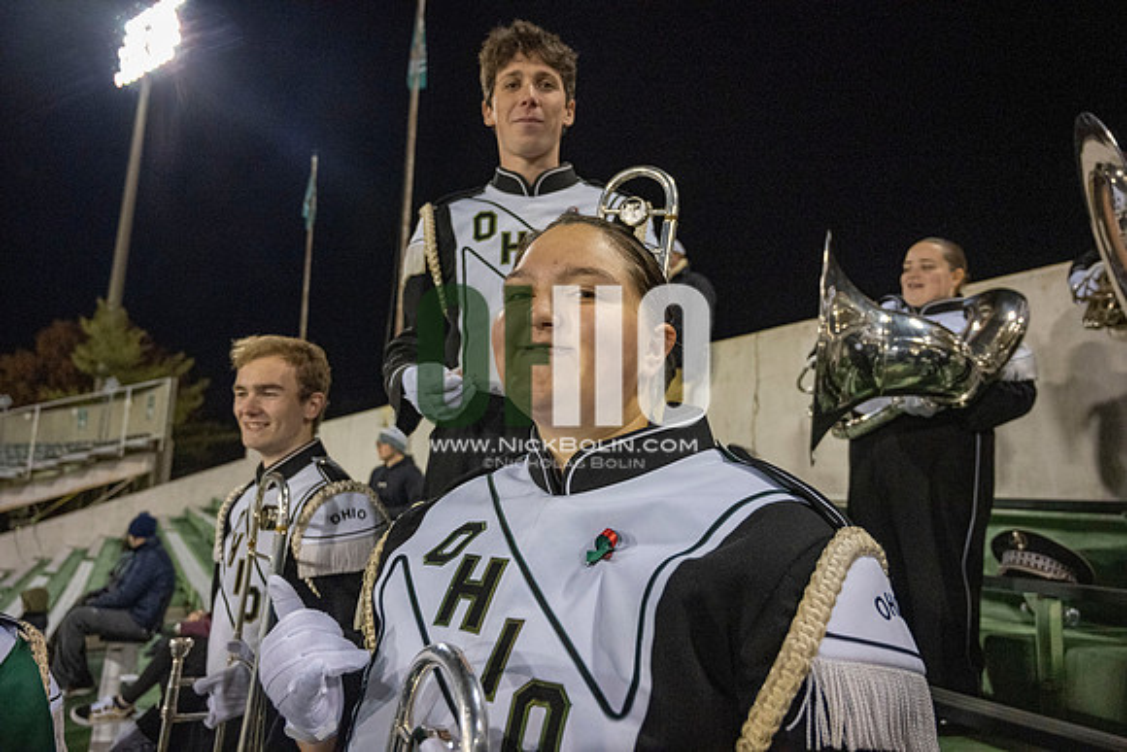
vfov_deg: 53.2
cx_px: 564
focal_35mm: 24
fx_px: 751
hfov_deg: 73.7
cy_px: 376
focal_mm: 24
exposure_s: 1/500
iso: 3200
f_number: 4
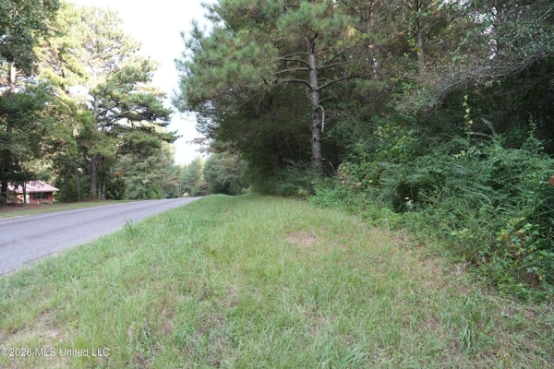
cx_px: 277
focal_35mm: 24
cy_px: 184
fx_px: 369
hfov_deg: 73.7
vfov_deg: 53.1
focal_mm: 24
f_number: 5
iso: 500
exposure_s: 1/100
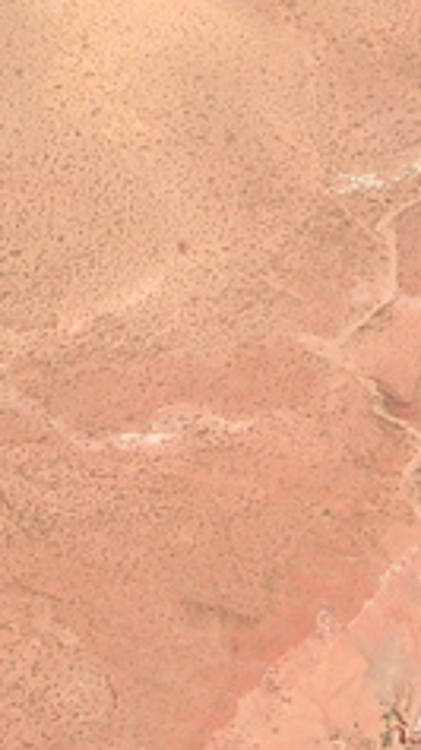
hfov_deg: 10.7
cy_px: 95
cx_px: 383
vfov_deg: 18.8
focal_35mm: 112
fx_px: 2227
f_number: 5.6
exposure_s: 1/250
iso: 50
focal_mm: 5.8
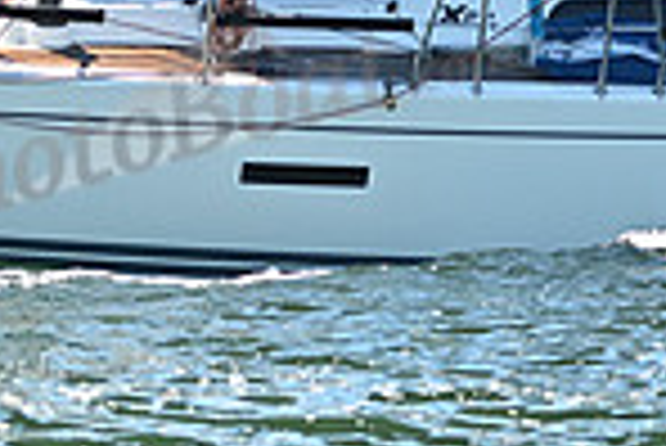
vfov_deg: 5.0
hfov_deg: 7.5
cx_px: 752
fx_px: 5074
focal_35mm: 274
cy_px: -178
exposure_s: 1/3200
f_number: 2.8
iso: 320
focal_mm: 70
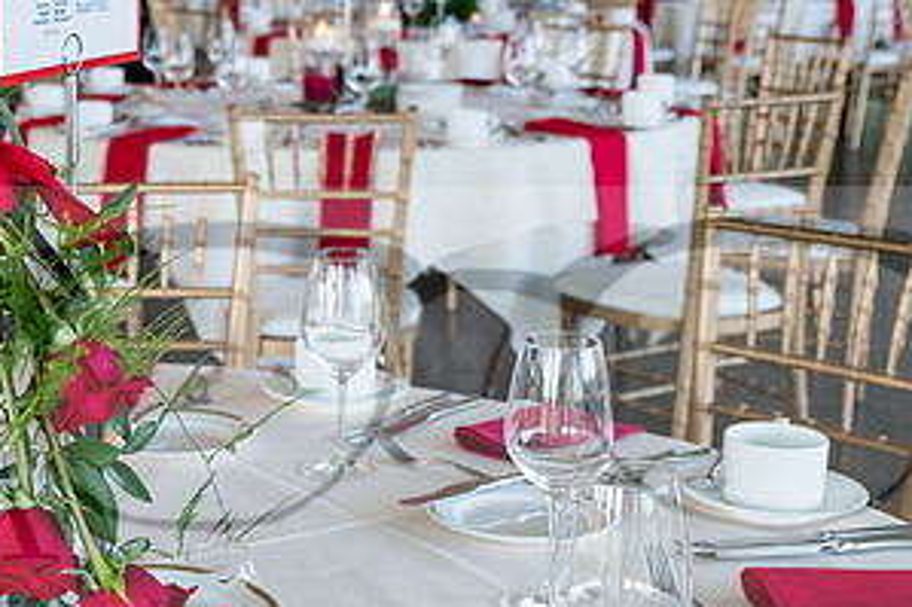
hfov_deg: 28.8
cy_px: 322
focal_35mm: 68
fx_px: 1722
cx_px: 140
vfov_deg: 20.0
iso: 800
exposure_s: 1/320
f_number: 3.2
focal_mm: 23.3
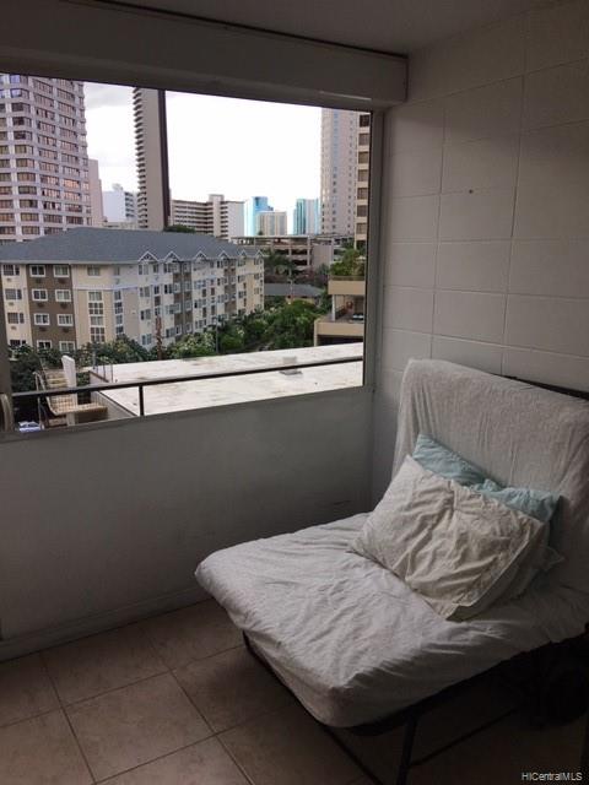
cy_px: 392
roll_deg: -1.1
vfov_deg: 61.7
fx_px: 658
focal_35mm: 29
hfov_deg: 48.2
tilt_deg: -12.8
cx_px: 294
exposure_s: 1/242
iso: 25
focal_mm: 4.15
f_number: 2.2
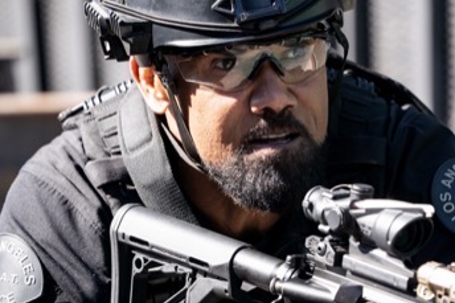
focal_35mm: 582
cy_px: 124
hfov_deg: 3.5
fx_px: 7352
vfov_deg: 2.4
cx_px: 300
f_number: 6.3
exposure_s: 1/400
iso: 640
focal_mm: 400
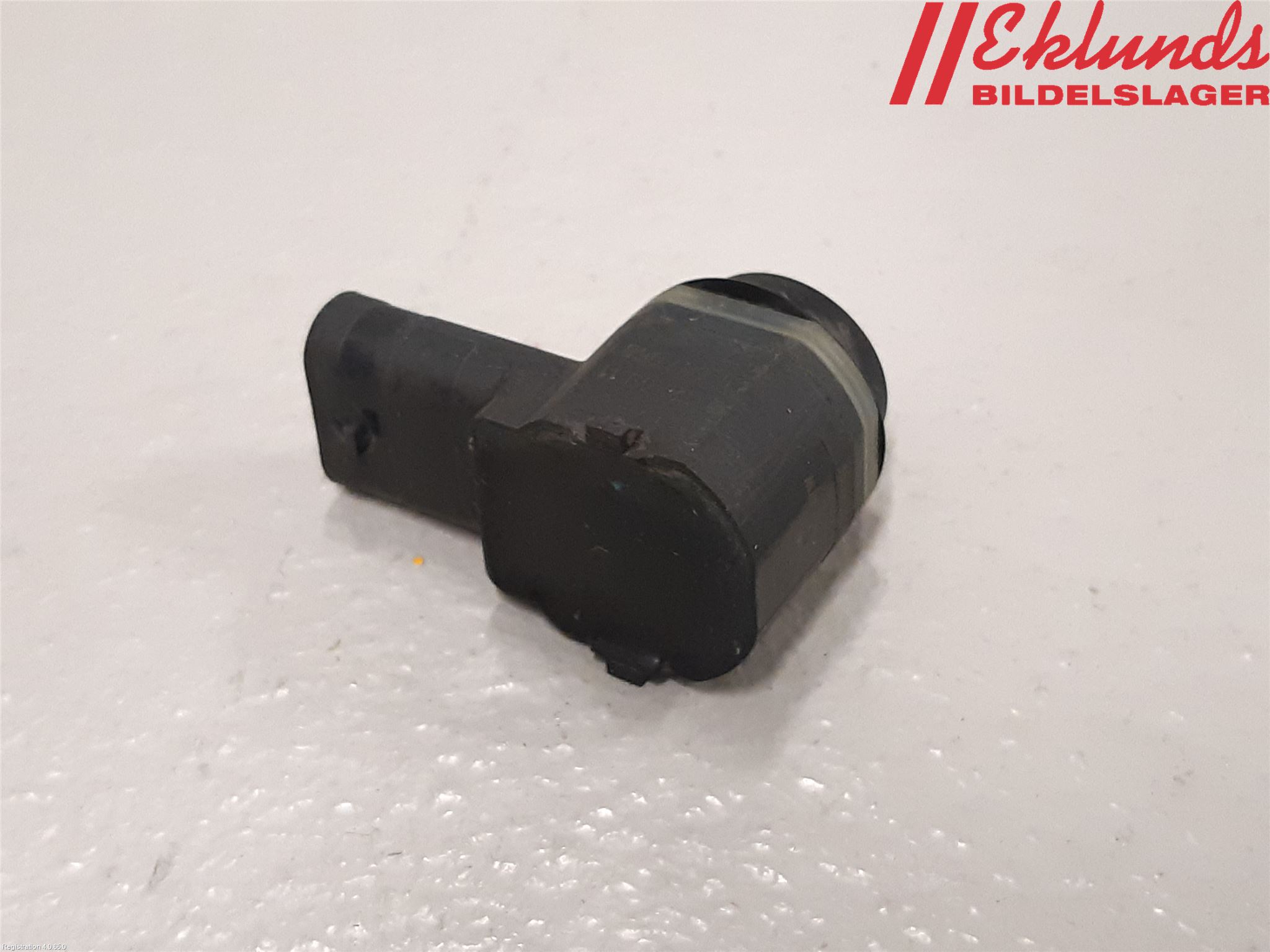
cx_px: 635
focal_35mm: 26
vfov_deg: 53.1
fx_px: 954
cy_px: 476
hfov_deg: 67.3
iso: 250
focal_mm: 3.93
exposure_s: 1/50
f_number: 1.7
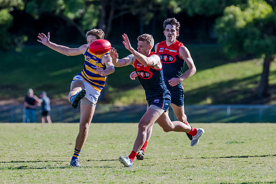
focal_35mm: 434
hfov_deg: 4.8
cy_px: 93
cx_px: 136
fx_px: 3327
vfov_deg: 3.2
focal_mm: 380
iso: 1000
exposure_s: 1/2000
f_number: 5.6
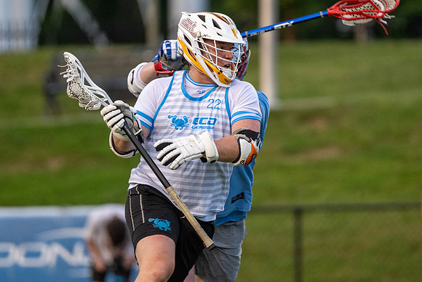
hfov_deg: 3.4
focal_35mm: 612
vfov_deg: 2.2
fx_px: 7172
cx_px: 199
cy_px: 141
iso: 5000
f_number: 5.6
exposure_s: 1/1000
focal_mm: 500
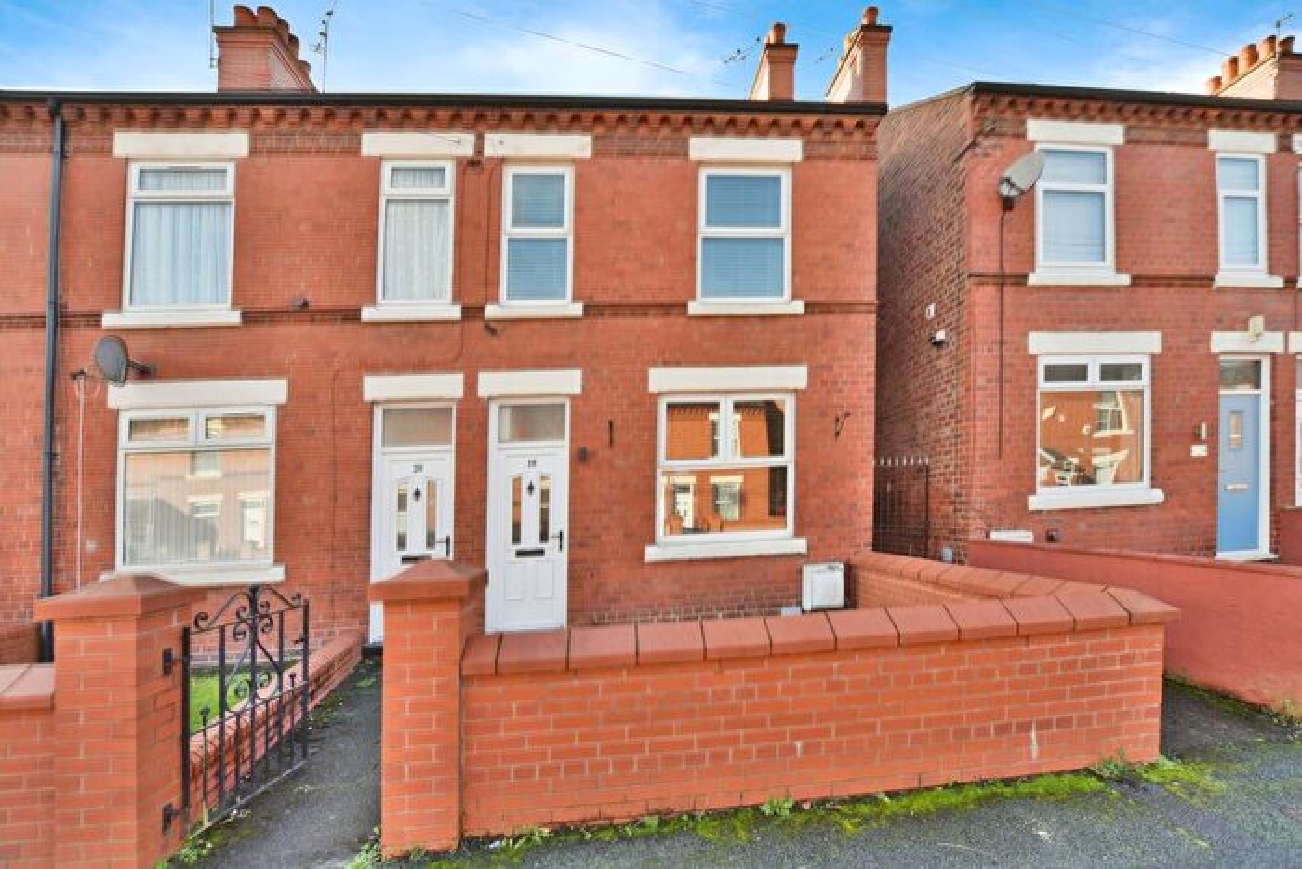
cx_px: 651
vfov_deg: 77.4
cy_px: 434
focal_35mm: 15
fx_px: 543
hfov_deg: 100.4
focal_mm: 10
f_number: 4.5
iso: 100
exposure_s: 1/80
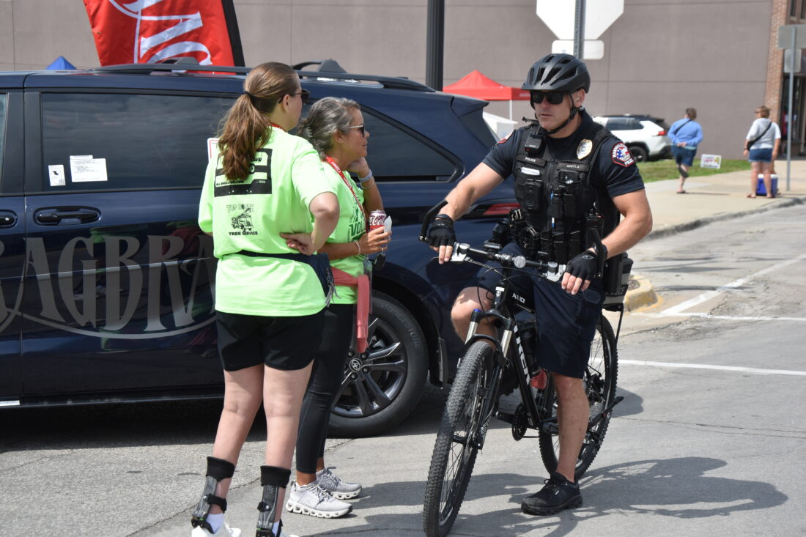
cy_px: 268
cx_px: 403
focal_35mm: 75
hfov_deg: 27.0
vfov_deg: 18.2
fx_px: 1679
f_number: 5.6
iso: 400
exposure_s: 1/1600
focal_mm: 50
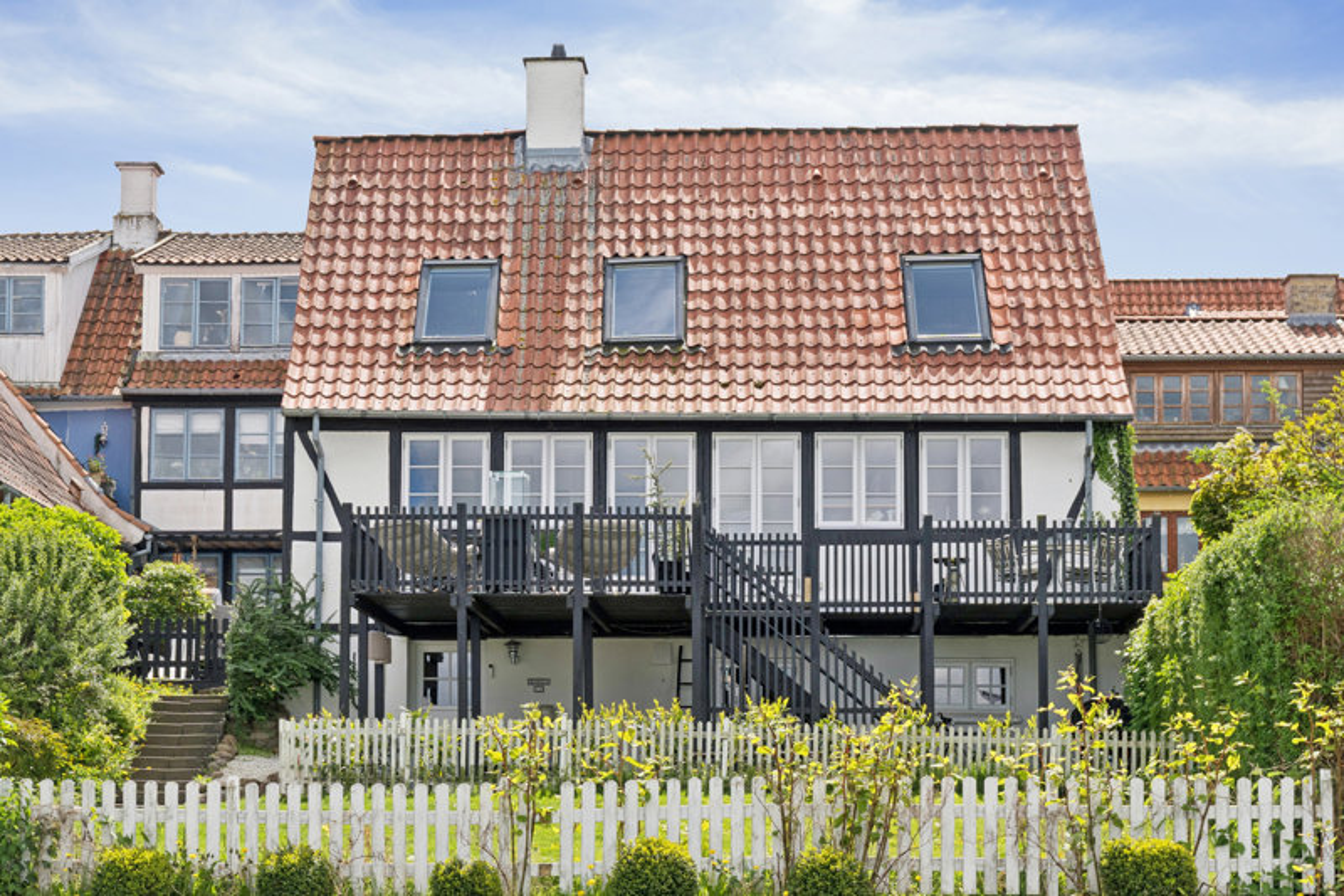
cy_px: 448
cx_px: 672
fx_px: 3023
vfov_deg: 16.8
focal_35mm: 81
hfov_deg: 25.1
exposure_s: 1/1000
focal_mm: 54
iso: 200
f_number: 6.3
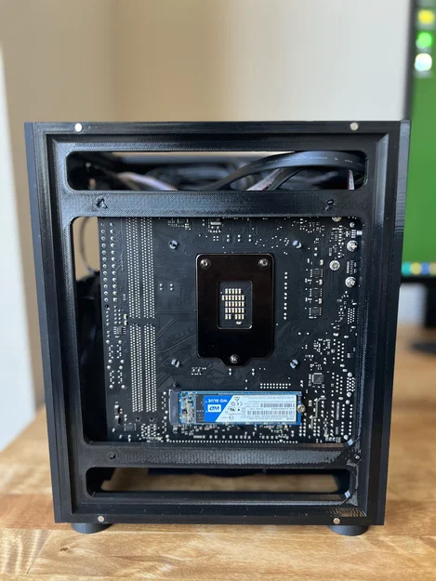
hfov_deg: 53.1
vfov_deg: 67.3
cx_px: 218
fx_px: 436
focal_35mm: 26
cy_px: 290
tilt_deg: -9.6
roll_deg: +1.0
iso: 320
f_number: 1.5
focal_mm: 5.7
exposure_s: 1/60
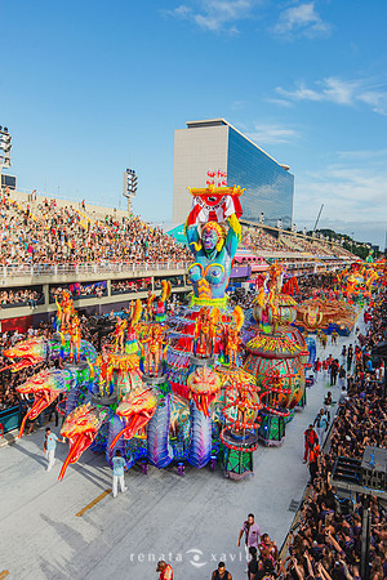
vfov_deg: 65.5
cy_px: 290
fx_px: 451
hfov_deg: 46.4
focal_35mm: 28
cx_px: 194
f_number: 4
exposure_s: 1/1000
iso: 200
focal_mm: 28
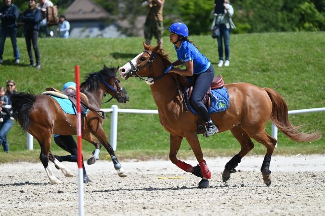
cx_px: 162
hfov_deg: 6.1
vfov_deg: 4.0
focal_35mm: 340
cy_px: 108
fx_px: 3067
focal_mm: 340
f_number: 5.3
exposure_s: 1/1250
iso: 280
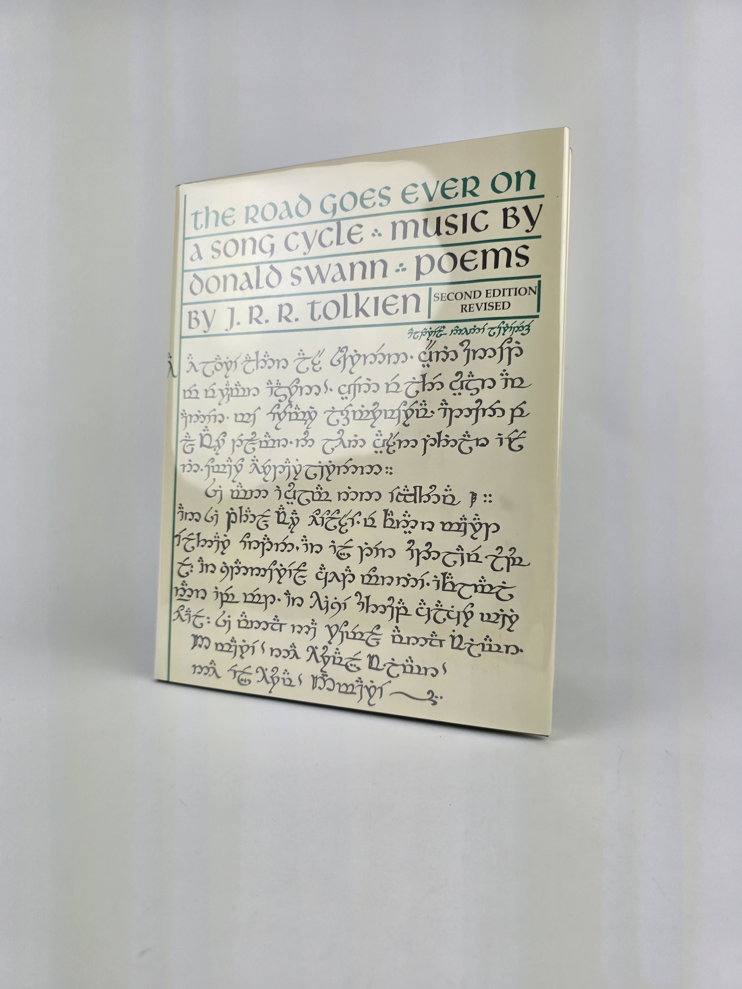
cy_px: 494
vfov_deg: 73.9
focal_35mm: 23
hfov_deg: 58.9
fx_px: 657
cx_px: 371
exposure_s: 1/338
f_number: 1.7
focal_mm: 6.3
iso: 12
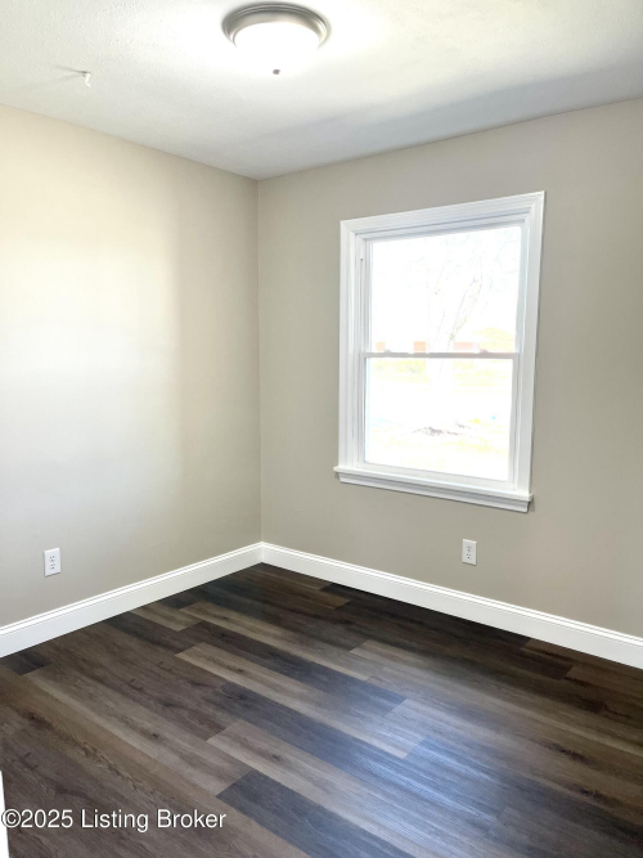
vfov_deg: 67.3
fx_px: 644
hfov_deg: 53.0
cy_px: 429
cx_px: 322
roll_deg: +0.2
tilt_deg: -6.6
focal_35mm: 26
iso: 50
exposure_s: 1/184
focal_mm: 5.1
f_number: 1.6
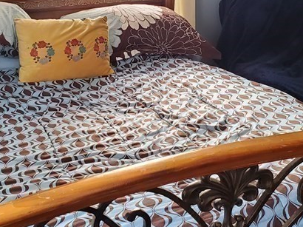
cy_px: 42
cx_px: 107
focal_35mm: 65
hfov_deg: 29.7
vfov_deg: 22.2
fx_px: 569
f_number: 2.4
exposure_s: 1/31
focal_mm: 4.3
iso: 200
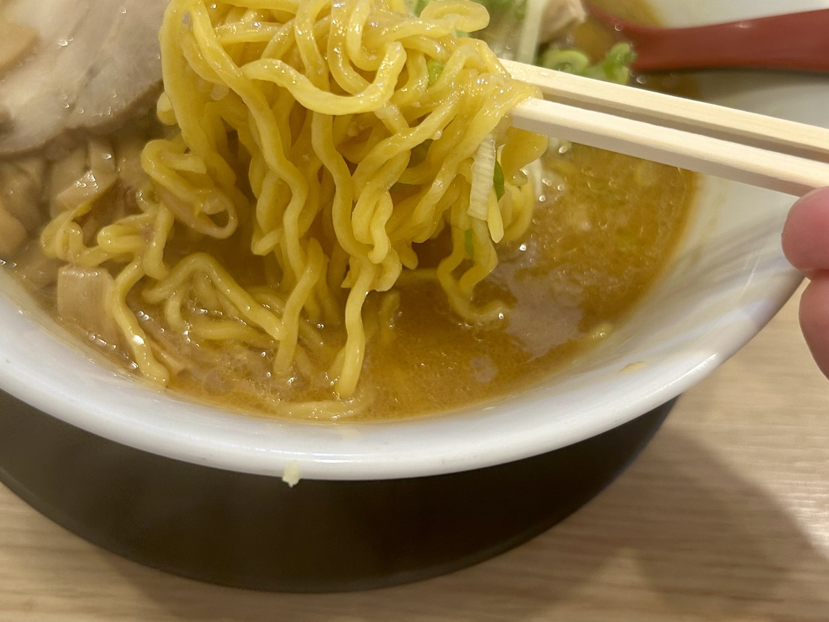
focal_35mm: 39
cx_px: 409
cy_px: 181
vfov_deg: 36.2
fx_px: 934
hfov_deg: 47.9
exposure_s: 1/100
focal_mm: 5.7
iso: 125
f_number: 1.5
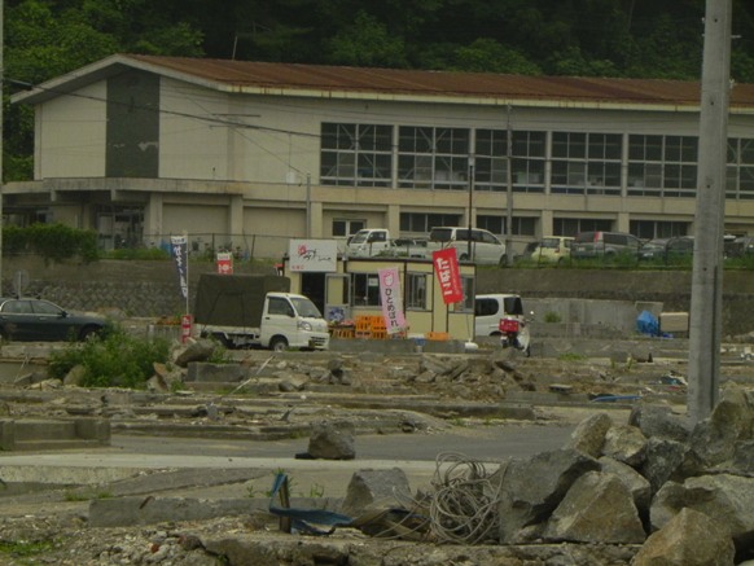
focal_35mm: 291
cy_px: 283
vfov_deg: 5.1
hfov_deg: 6.8
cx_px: 377
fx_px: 6341
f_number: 8
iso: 400
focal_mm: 51.8
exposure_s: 1/1600
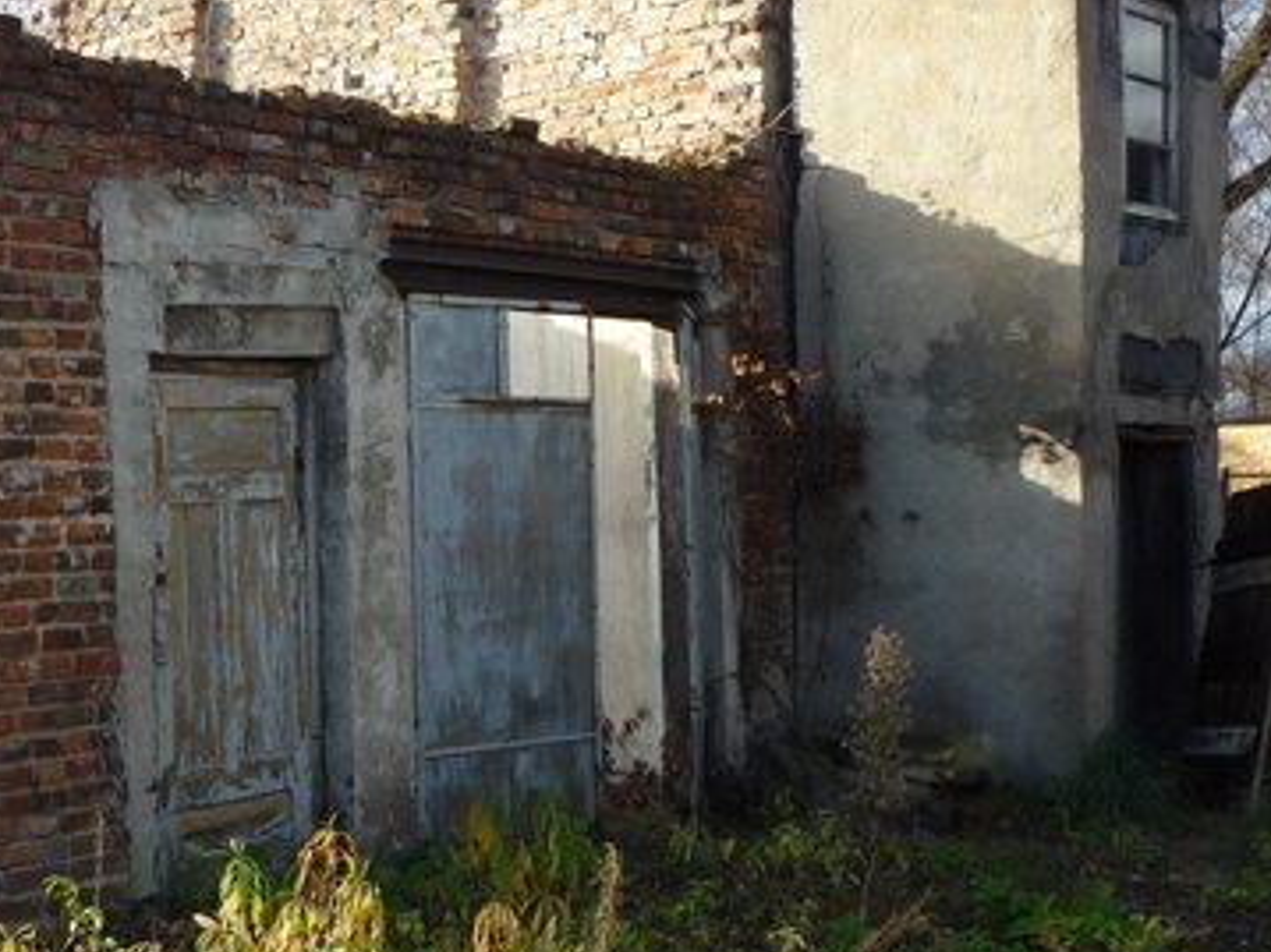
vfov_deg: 25.6
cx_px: 255
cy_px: 379
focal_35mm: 57
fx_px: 2092
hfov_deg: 32.9
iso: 100
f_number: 4
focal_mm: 5.2
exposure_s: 1/200
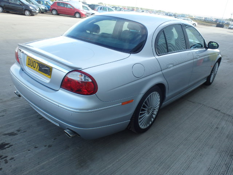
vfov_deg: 49.7
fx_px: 188
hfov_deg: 63.4
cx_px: 116
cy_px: 88
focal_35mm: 28
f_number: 3.9
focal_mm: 5
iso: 125
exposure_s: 1/160
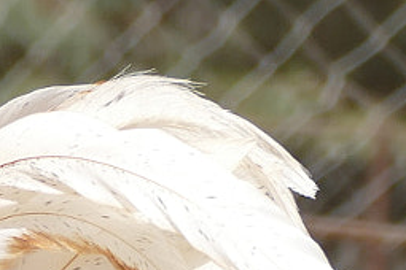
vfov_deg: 1.9
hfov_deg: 2.8
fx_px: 8345
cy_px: 502
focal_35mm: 740
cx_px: -271
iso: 125
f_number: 3.9
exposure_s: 1/1600
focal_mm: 43.05
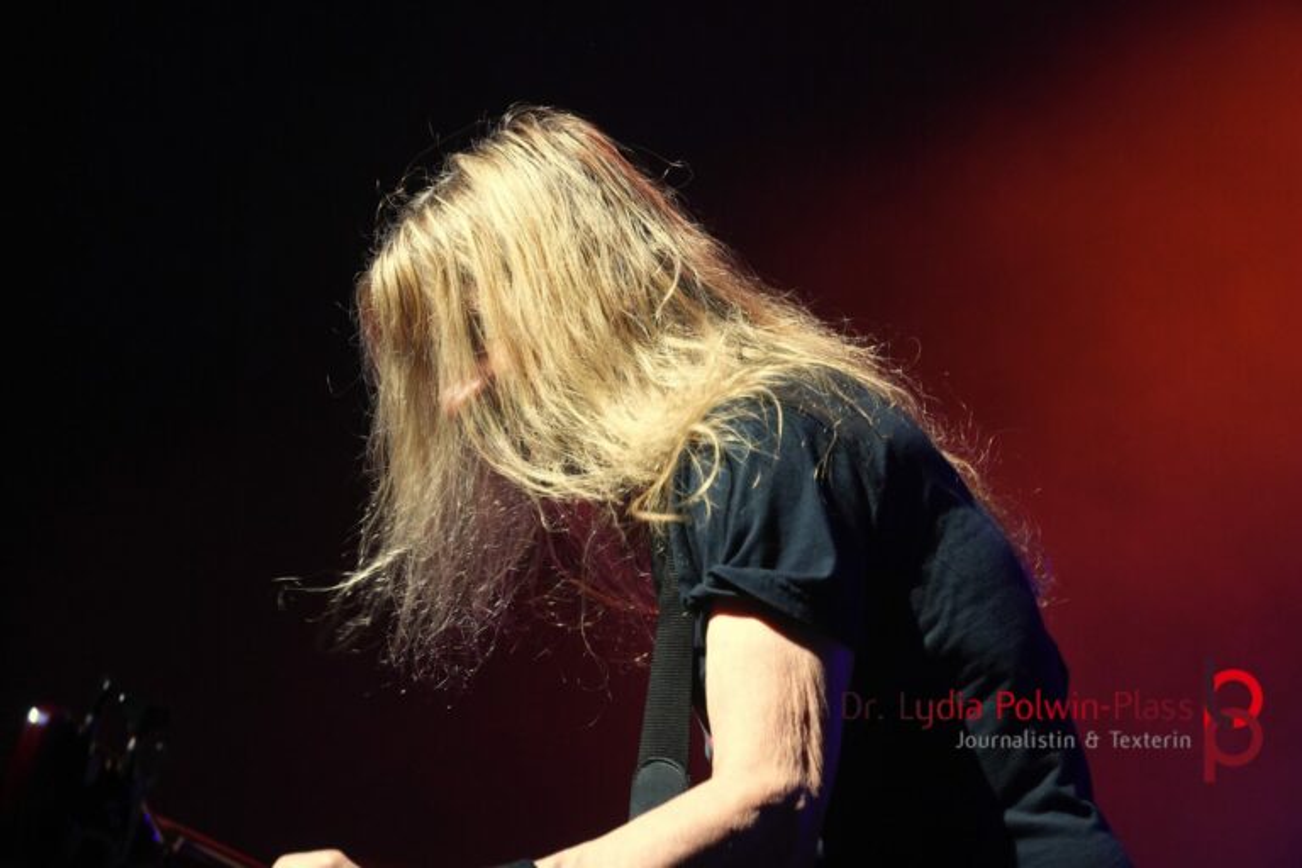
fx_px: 3797
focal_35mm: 105
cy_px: 434
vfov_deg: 13.0
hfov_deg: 19.5
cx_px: 651
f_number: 5
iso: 2000
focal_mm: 70
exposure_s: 1/160
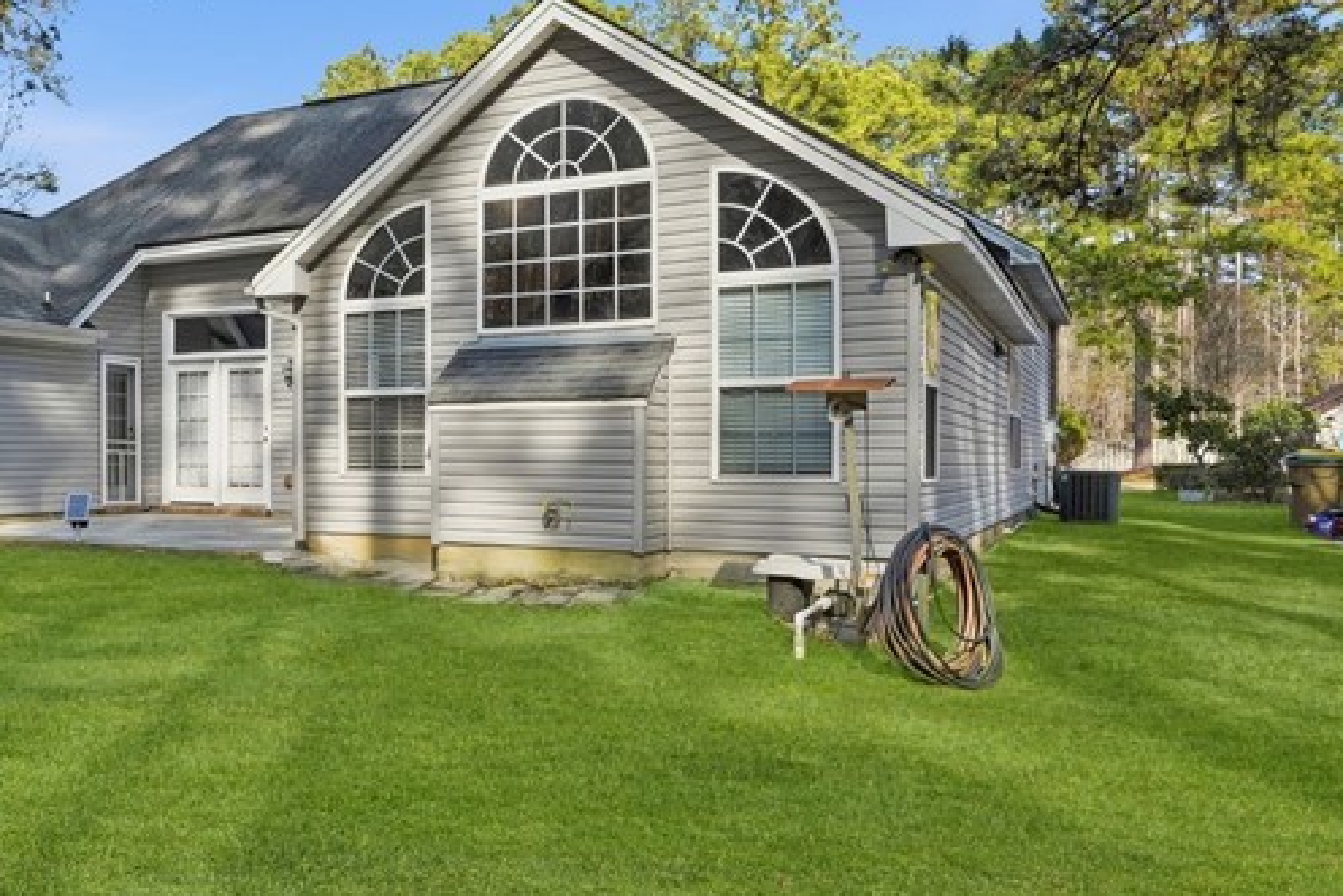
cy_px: 409
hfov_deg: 47.6
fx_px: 1306
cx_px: 81
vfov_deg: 37.8
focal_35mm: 35
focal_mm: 16
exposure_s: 1/1600
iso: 320
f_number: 9
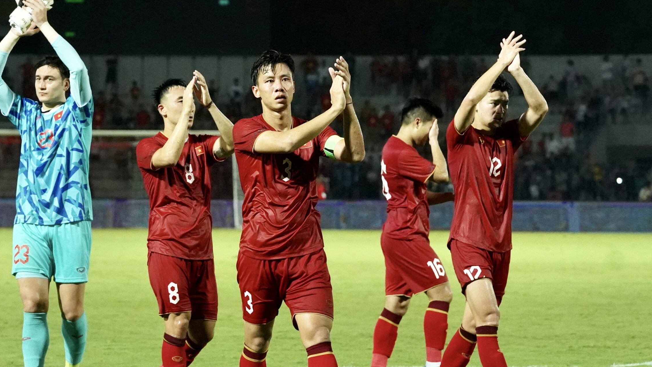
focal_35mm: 160
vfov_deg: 7.6
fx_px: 2766
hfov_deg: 13.4
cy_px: 220
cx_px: 302
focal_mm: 135
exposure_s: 1/1000
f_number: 5.6
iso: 10000
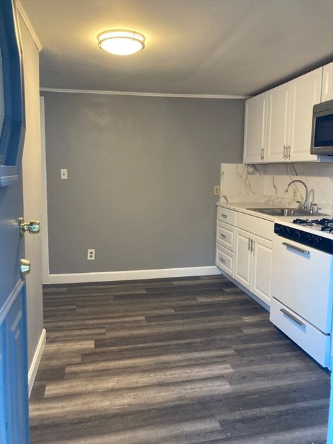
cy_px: 222
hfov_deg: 49.7
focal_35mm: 28
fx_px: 359
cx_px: 166
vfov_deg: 63.5
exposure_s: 1/60
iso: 320
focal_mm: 3.99
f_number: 1.8
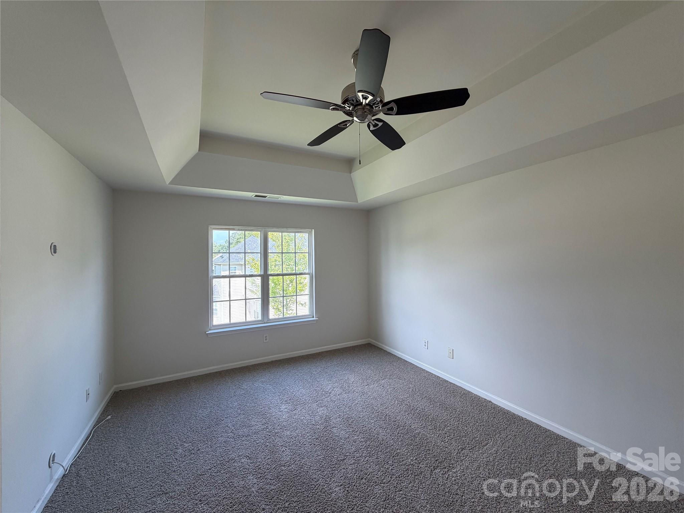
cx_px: 342
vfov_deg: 85.7
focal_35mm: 14
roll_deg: +0.7
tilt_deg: +0.2
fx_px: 277
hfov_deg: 102.1
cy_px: 256
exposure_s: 1/120
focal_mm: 2.22
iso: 100
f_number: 2.2
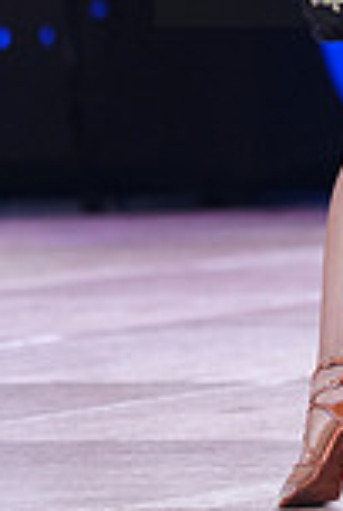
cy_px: -84
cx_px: 620
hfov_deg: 2.3
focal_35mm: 598
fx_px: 8507
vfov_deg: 3.4
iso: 2000
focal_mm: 157
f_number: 2.8
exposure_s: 1/400
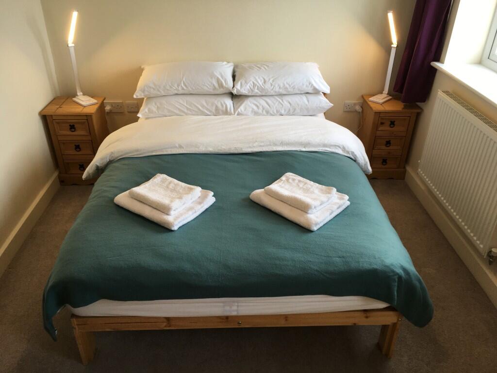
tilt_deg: -32.5
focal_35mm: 29
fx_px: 416
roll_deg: -1.8
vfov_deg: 48.2
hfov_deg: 61.7
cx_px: 248
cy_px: 186
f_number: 2.2
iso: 32
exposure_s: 1/50
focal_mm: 4.15
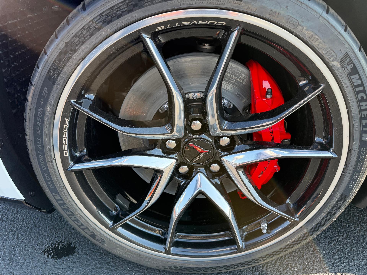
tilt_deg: -23.0
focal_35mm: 24
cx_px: 184
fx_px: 254
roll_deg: +6.1
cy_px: 138
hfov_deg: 71.6
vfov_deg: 56.8
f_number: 1.78
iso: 100
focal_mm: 6.76
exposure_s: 1/327
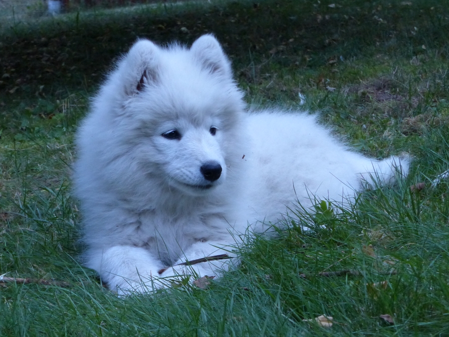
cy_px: 168
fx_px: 1051
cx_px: 224
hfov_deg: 24.1
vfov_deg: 18.2
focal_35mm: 81
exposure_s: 1/125
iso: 400
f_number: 4.5
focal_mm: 14.5
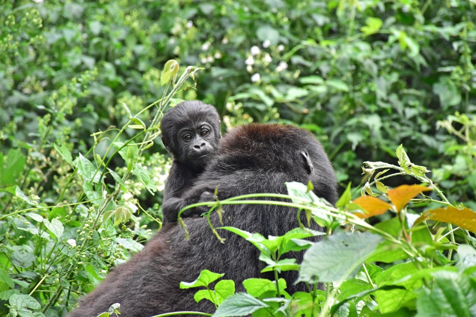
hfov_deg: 9.8
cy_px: 158
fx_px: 2776
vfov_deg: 6.5
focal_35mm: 210
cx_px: 238
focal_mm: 140
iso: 4000
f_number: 5.6
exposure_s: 1/800
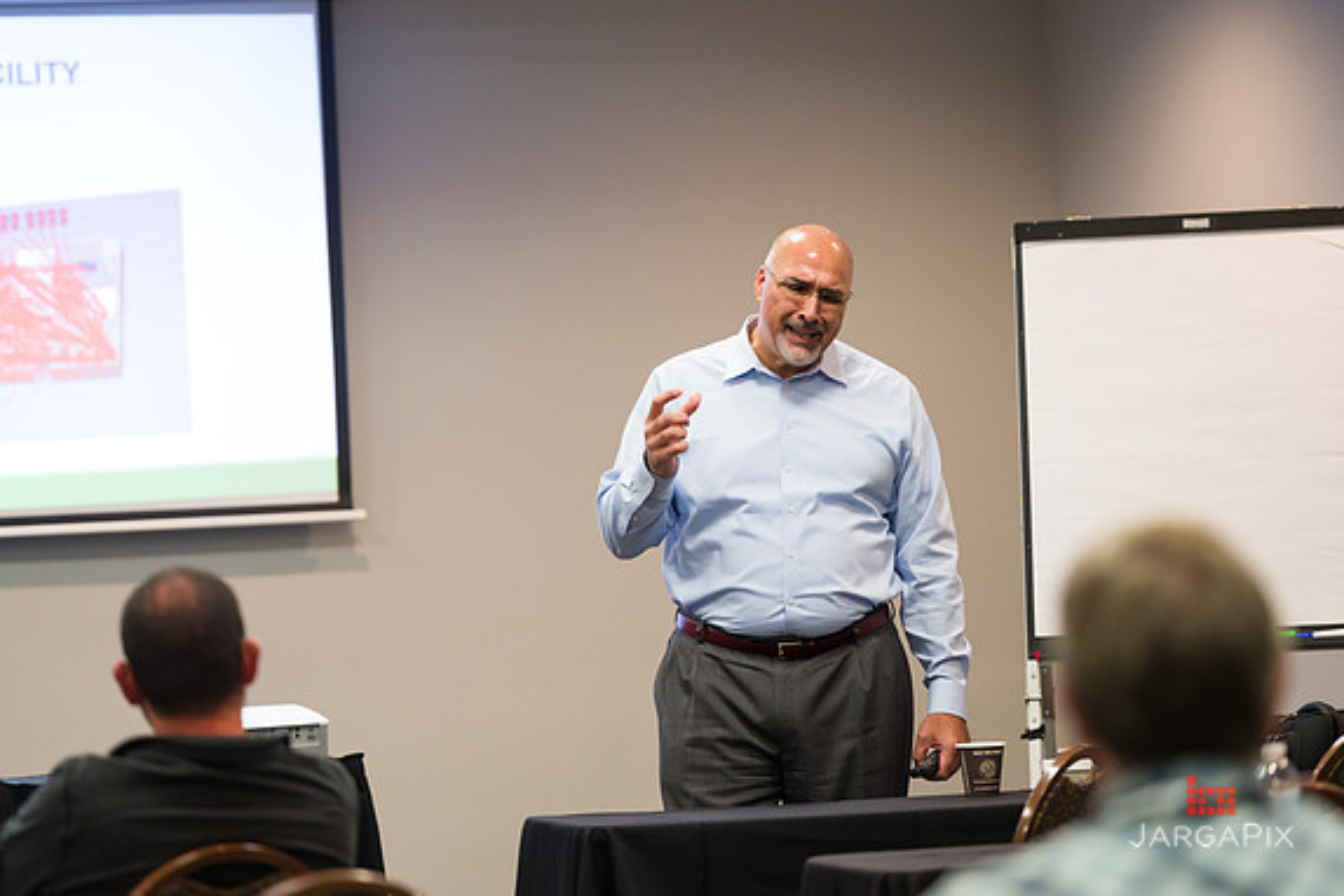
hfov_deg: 11.3
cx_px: 673
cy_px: 446
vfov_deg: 7.5
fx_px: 6794
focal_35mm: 182
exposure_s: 1/125
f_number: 3.2
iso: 2500
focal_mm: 180
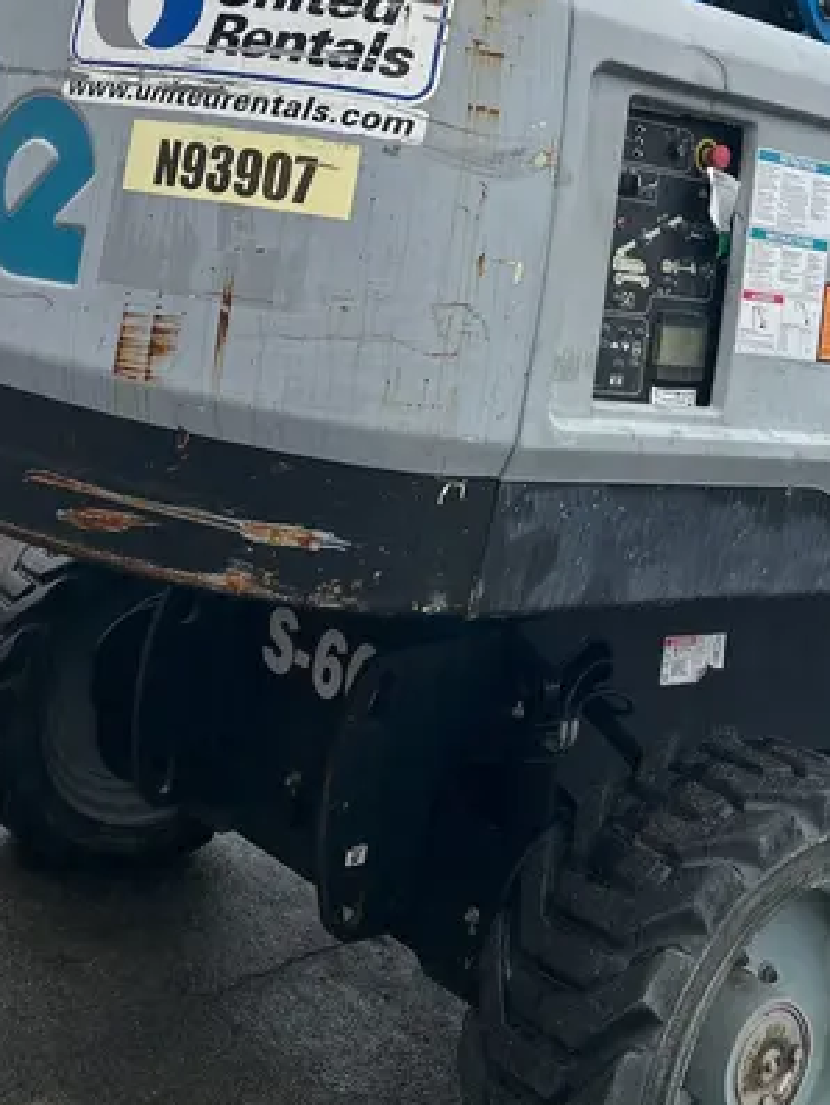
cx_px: 532
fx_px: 1534
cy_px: 141
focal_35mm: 48
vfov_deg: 37.4
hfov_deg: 30.1
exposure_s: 1/887
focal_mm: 5.7
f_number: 1.5
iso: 50
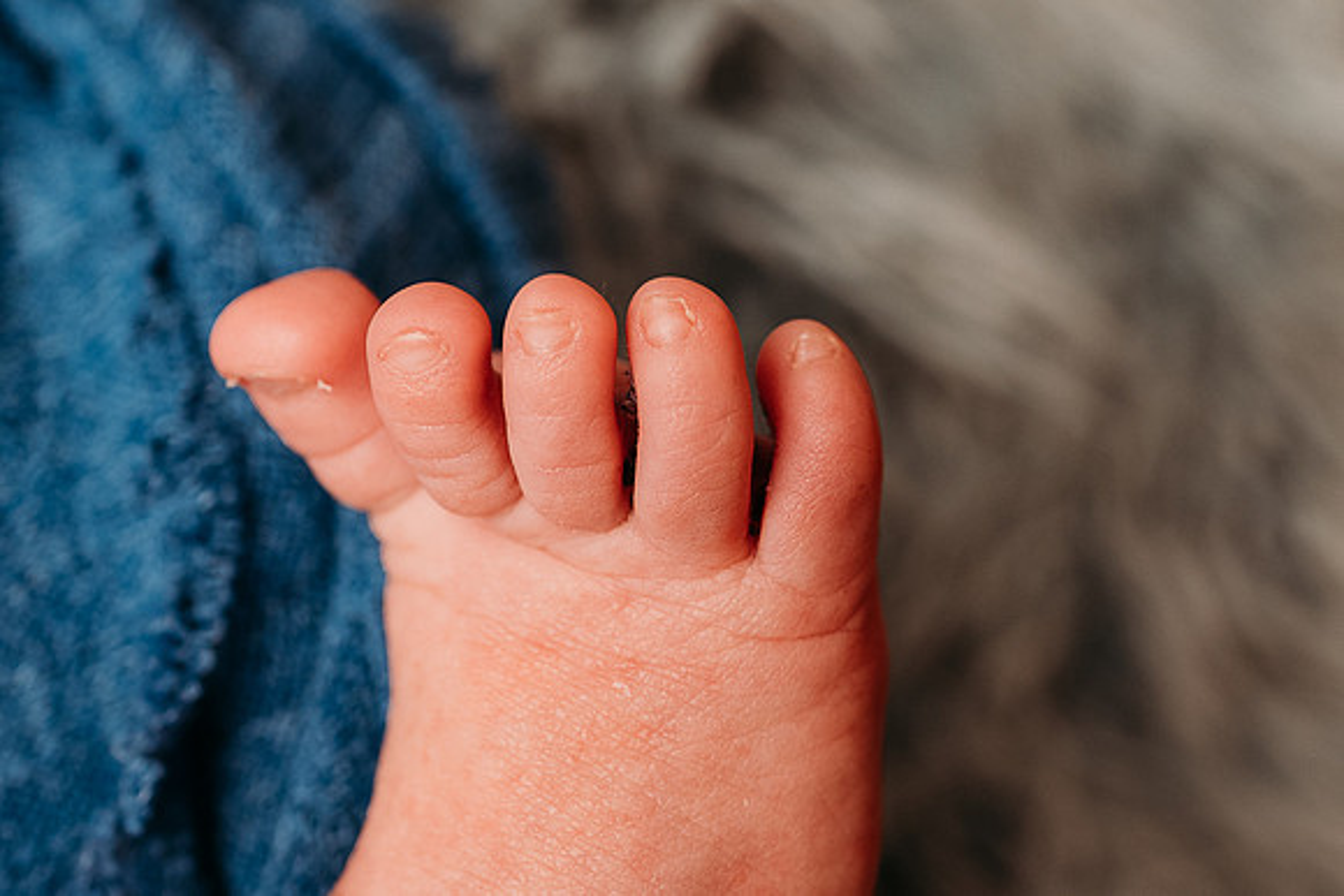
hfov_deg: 35.3
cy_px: 225
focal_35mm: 57
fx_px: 2110
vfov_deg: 23.7
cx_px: 597
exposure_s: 1/160
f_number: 4
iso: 100
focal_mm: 24
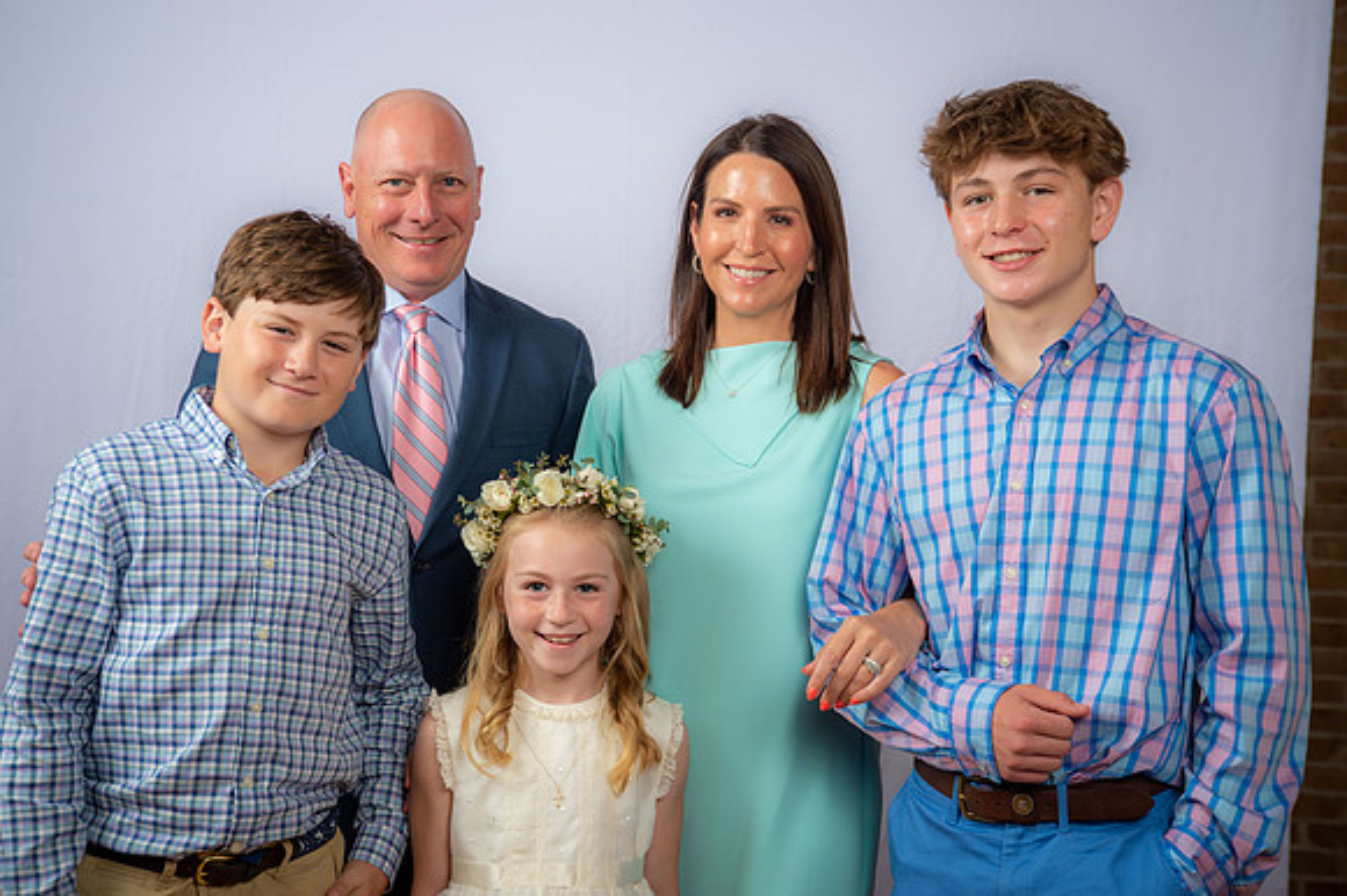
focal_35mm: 58
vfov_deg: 23.4
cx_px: 674
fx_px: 2169
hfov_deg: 34.5
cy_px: 448
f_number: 6.3
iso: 250
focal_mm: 58
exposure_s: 1/160
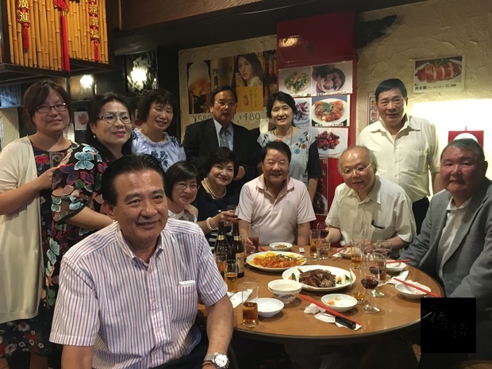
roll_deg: +0.1
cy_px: 184
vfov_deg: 48.2
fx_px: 412
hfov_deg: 61.7
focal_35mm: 29
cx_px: 246
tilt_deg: -7.1
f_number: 2.2
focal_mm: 4.15
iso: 400
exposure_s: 1/15
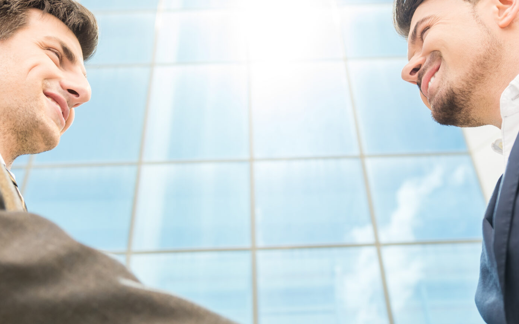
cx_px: 277
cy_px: 212
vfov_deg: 22.3
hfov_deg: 35.1
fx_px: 820
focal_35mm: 58
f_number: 3.5
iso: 200
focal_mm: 31
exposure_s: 1/1600
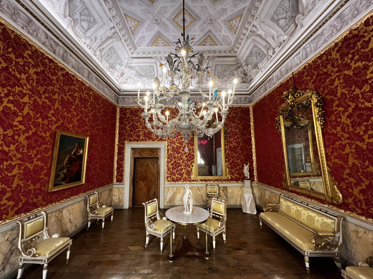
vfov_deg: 89.9
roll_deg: +1.1
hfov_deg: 106.2
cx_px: 186
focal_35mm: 13
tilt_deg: +7.5
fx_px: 140
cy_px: 140
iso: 250
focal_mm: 1.57
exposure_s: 1/50
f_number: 1.8
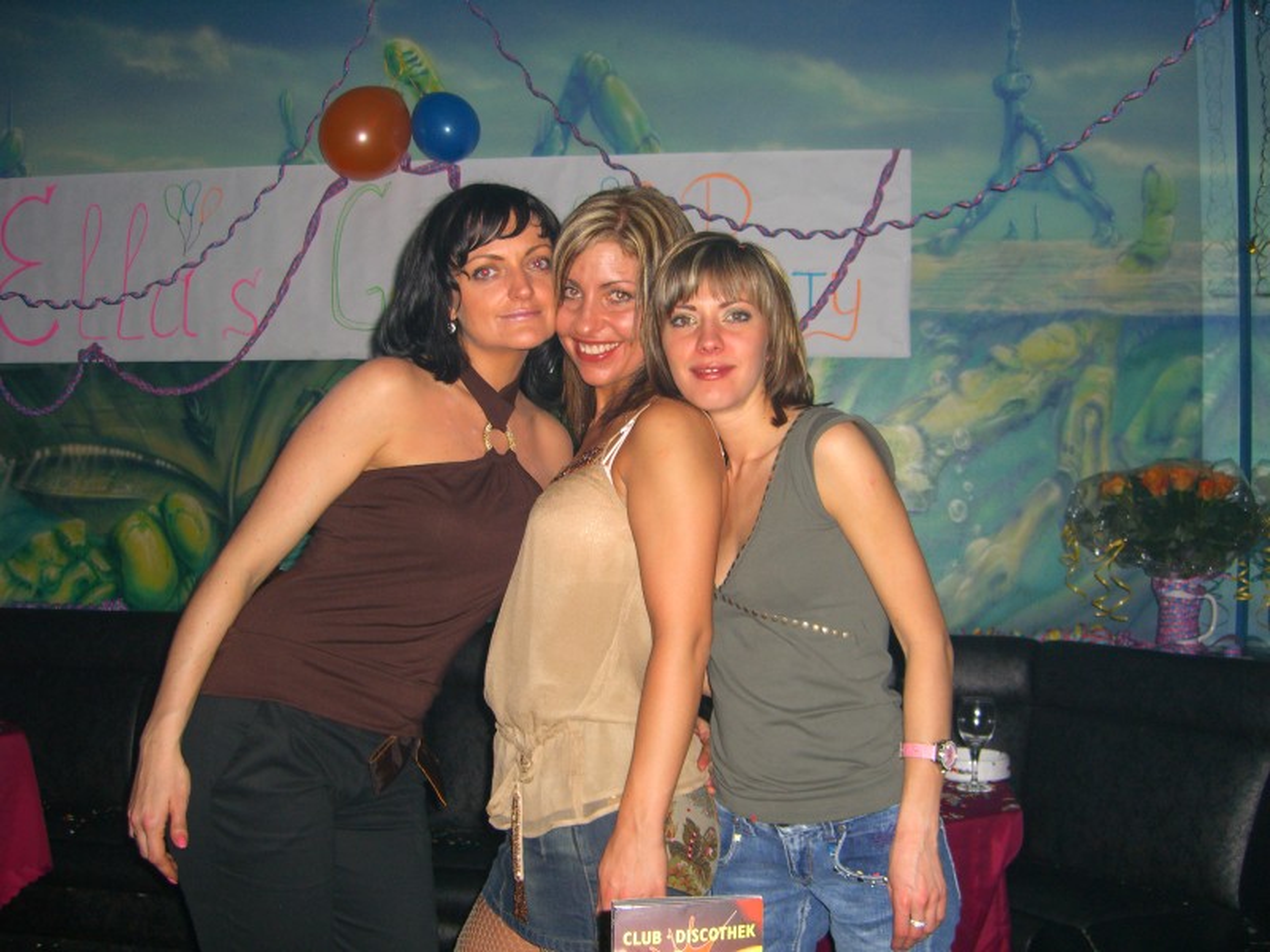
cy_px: 476
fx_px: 1394
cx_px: 635
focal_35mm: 38
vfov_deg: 37.7
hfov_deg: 49.0
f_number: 2.8
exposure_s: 1/60
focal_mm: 7.9
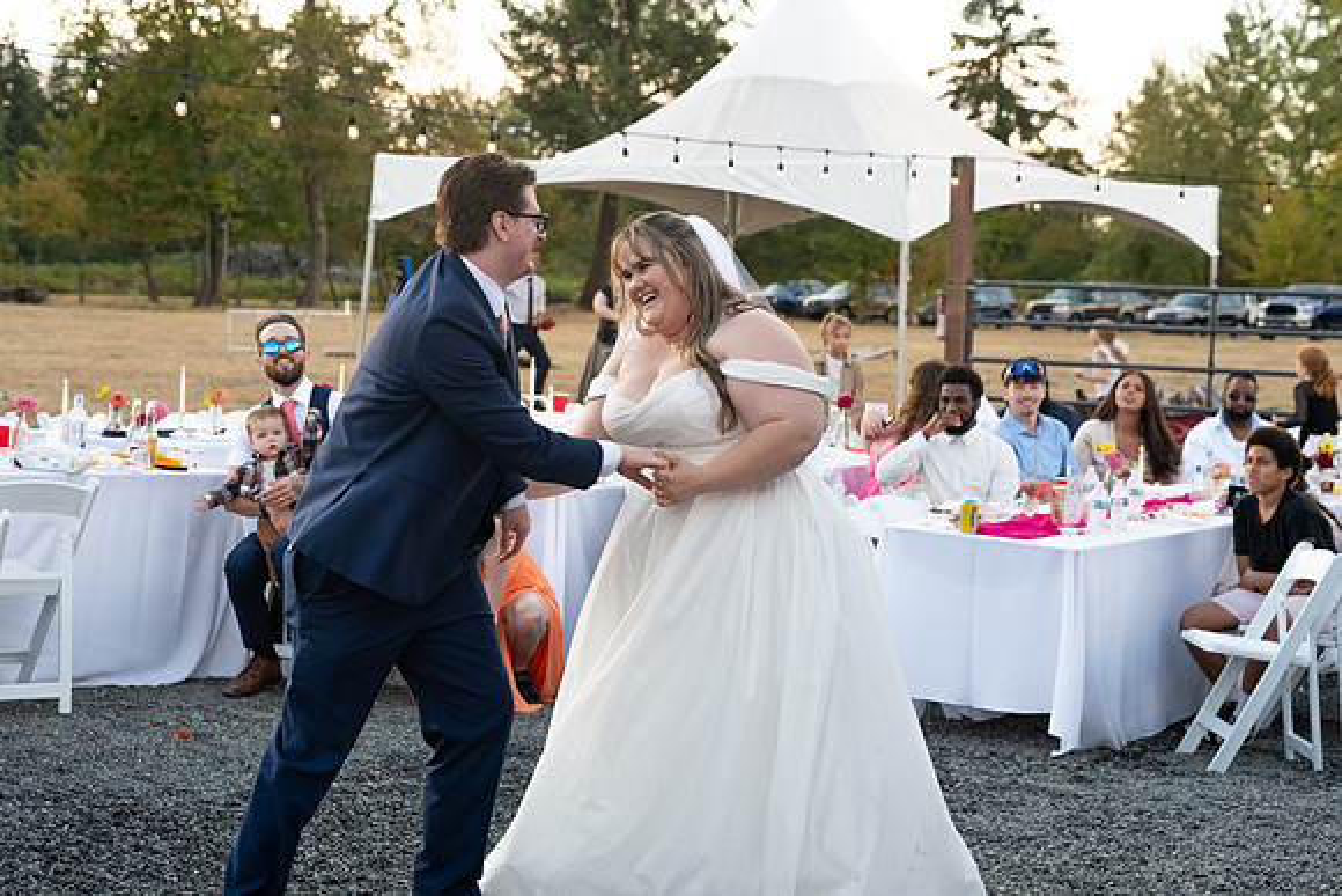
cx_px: 671
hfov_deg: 27.7
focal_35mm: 73
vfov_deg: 18.7
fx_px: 2722
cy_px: 448
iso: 800
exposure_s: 1/160
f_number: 5.6
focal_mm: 73
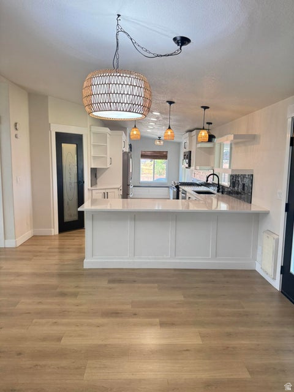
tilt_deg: -6.0
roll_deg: -1.2
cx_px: 147
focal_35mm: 24
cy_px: 196
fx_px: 272
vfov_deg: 71.6
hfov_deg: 56.8
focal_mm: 6.76
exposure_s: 1/120
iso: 160
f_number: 1.78
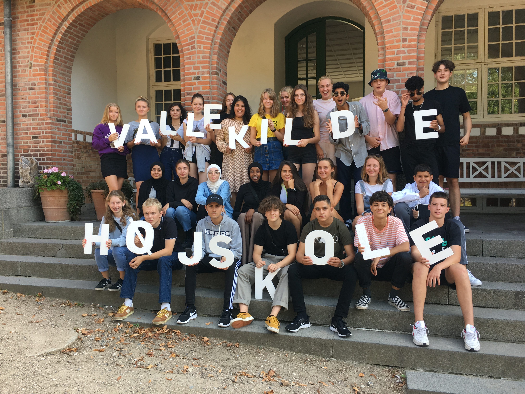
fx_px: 440
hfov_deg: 61.7
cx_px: 262
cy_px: 197
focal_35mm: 29
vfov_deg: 48.2
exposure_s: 1/172
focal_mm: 4.15
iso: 25
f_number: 2.2
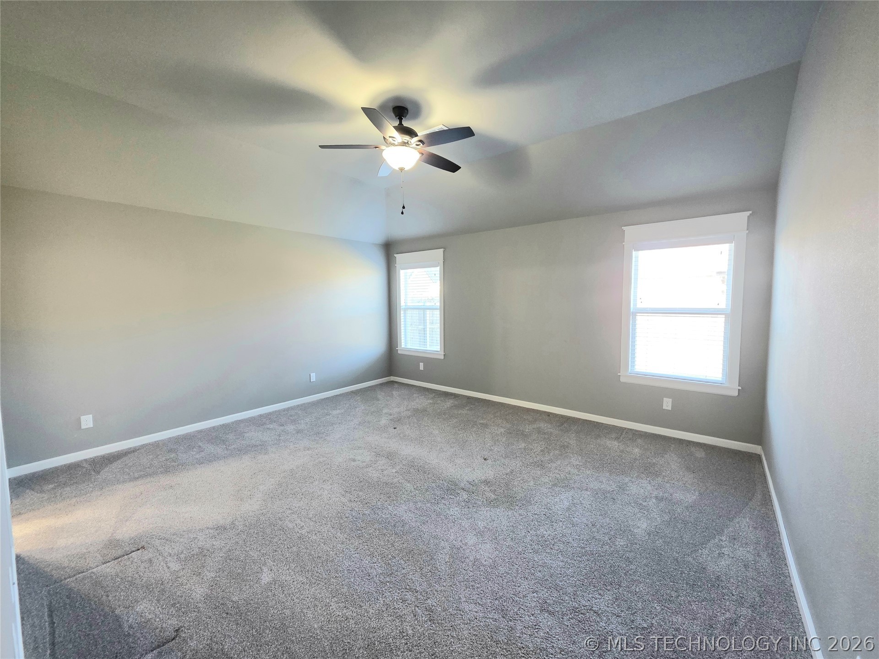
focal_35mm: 13
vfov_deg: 89.9
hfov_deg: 106.2
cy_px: 330
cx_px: 440
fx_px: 330
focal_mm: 2.2
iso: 320
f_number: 1.9
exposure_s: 1/60.2
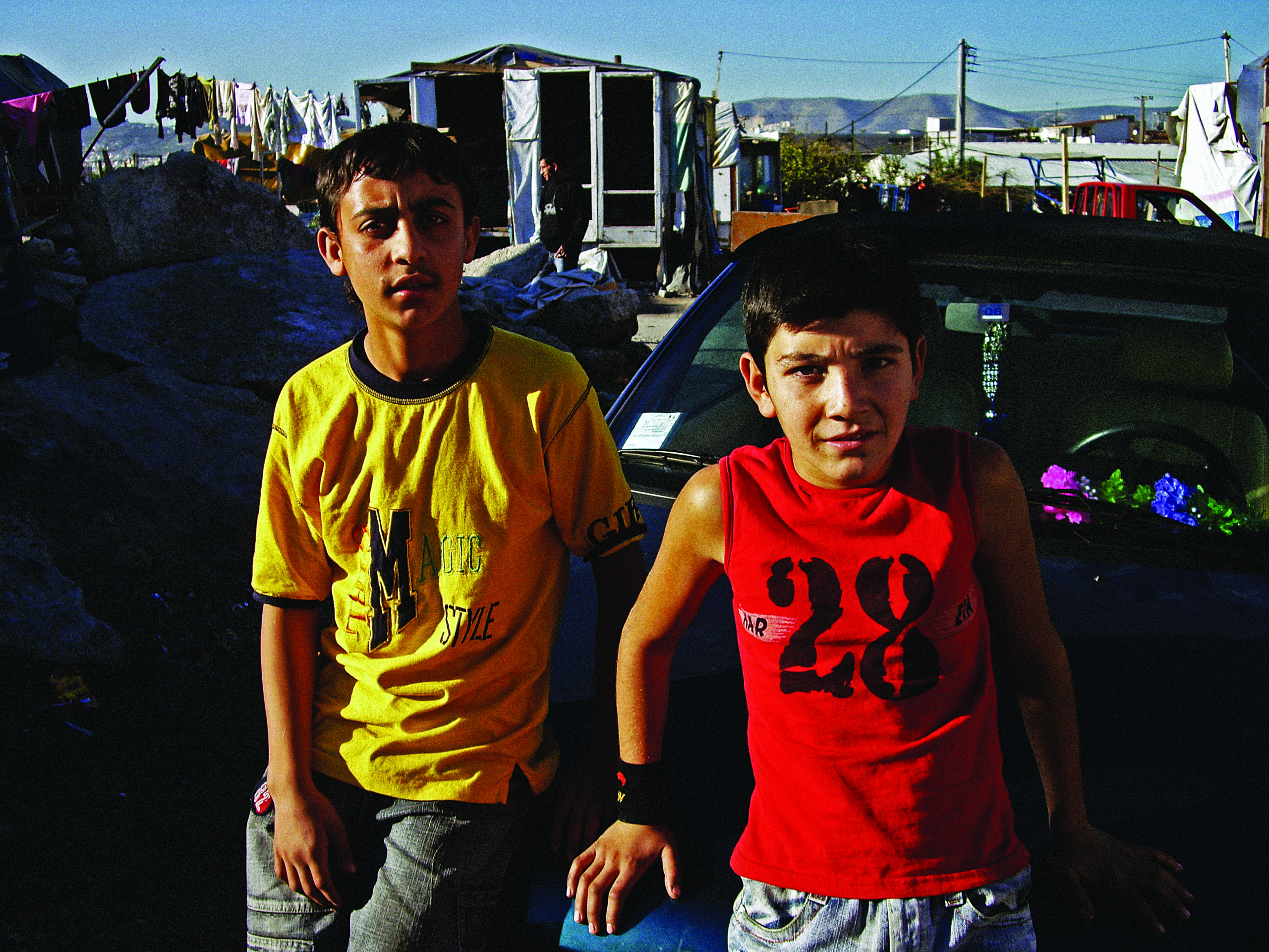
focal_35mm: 38
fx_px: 1393
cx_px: 634
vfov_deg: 37.7
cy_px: 476
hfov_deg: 49.0
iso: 50
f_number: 5.6
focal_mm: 7.9
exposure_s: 1/200
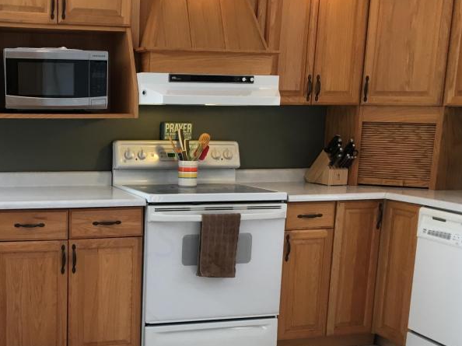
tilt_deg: -9.8
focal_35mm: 50
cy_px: 239
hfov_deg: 37.0
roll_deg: -0.2
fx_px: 667
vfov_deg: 28.8
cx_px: 97
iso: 32
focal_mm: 4.15
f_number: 2.2
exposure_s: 1/30
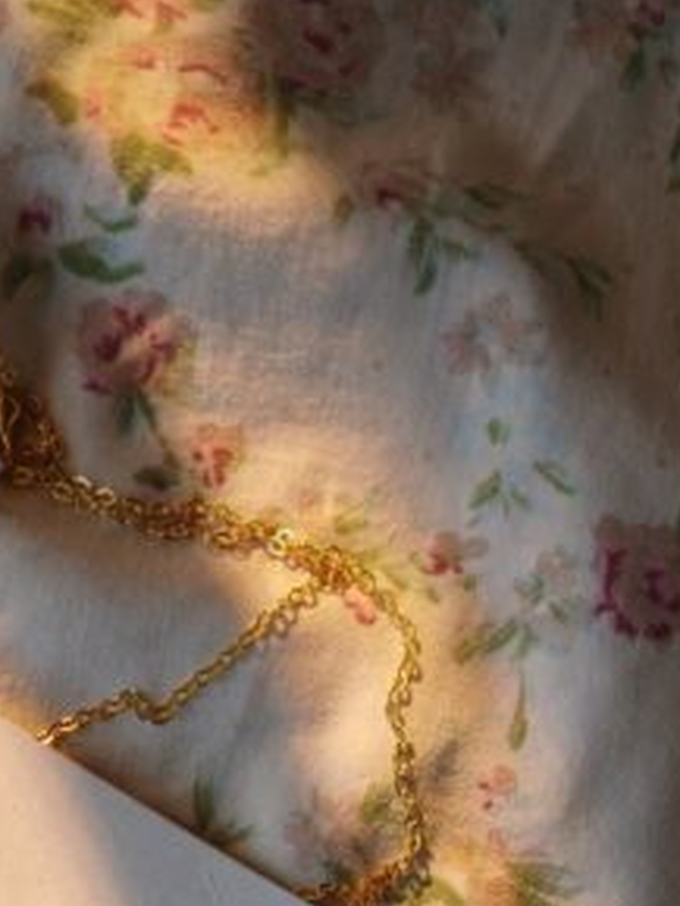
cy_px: 1125
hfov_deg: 19.8
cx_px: 0
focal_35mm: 72
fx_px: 1884
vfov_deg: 24.2
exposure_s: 1/100
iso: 25
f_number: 1.8
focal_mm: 3.98
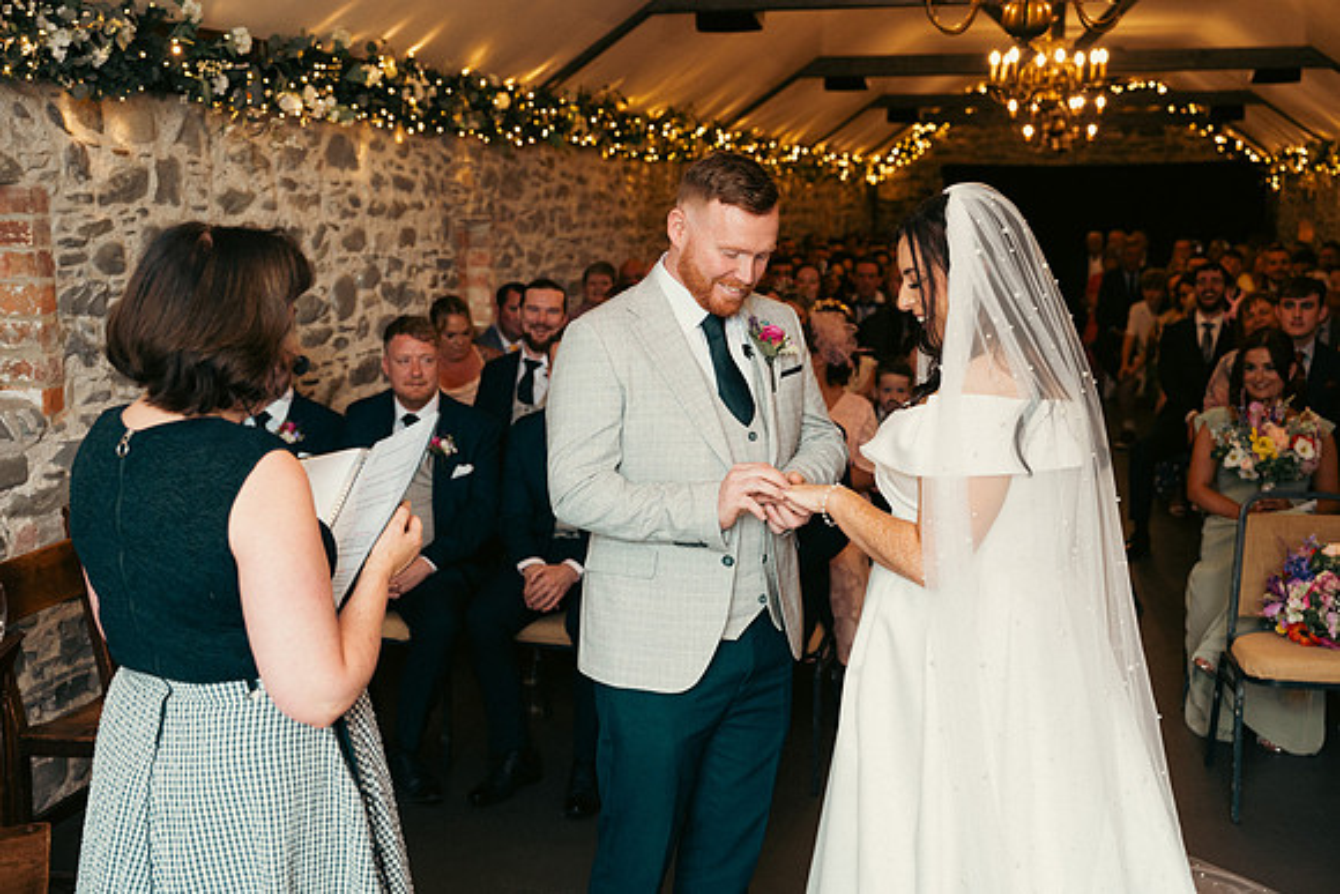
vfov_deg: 31.2
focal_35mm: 43
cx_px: 670
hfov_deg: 45.4
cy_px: 447
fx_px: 1601
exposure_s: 1/160
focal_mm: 43
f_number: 3.5
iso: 800
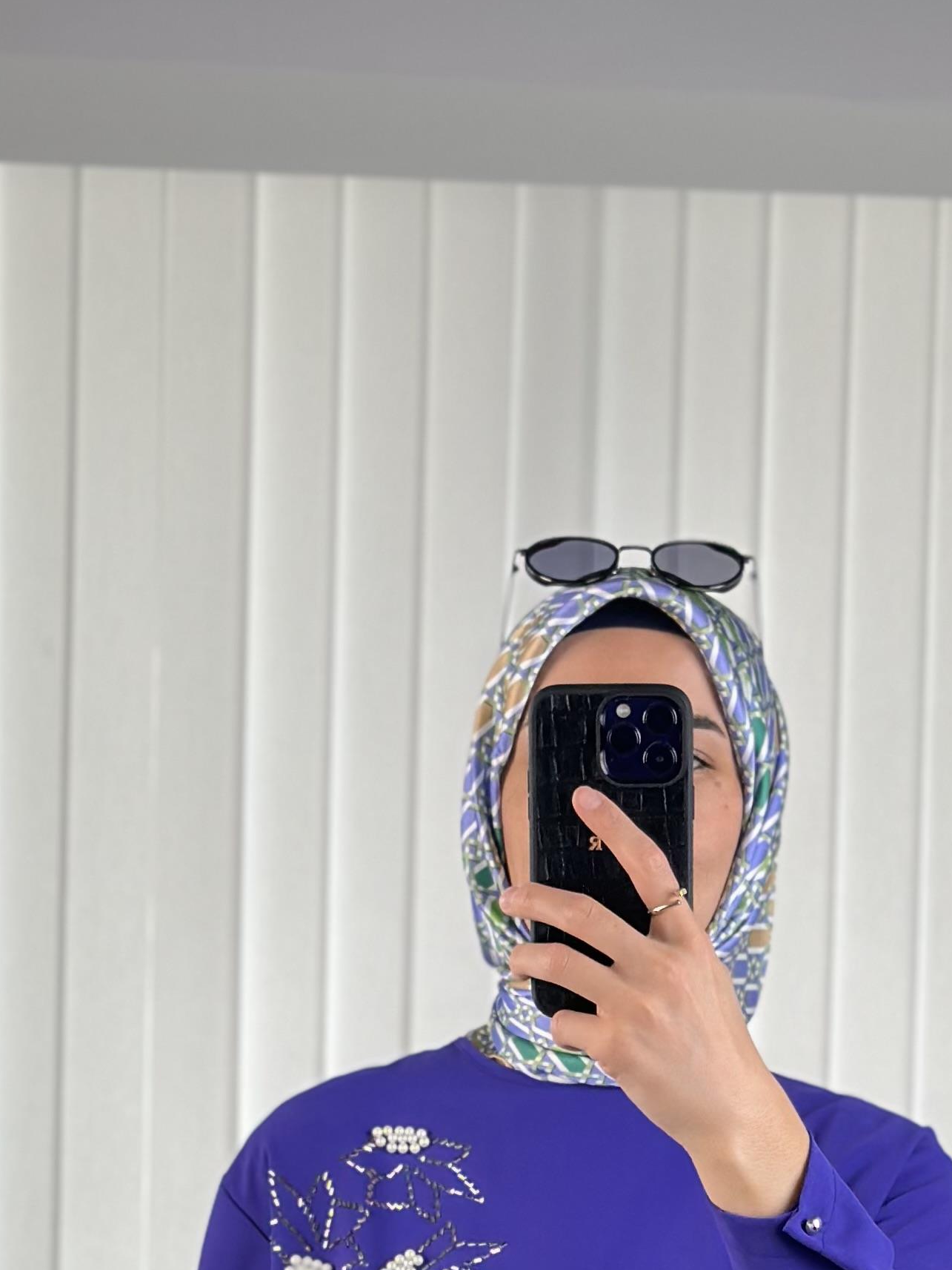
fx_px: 4143
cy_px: 1254
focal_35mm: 113
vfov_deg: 17.0
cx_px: 546
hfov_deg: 13.1
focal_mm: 6.86
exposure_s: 1/161
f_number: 1.78
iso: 64
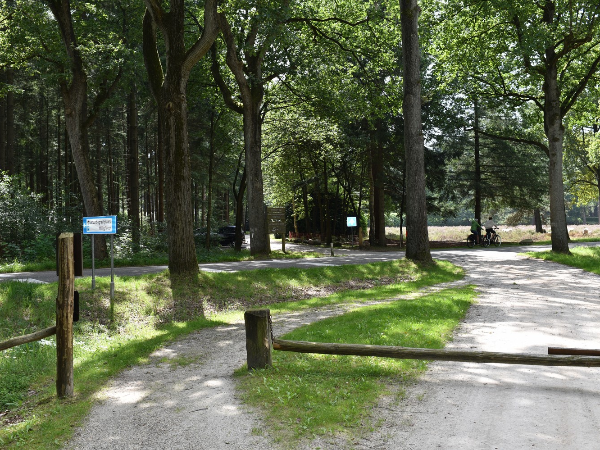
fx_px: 659
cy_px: 225
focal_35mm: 38
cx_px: 287
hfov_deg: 49.0
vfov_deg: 37.7
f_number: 5.6
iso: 100
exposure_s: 1/125
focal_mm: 35
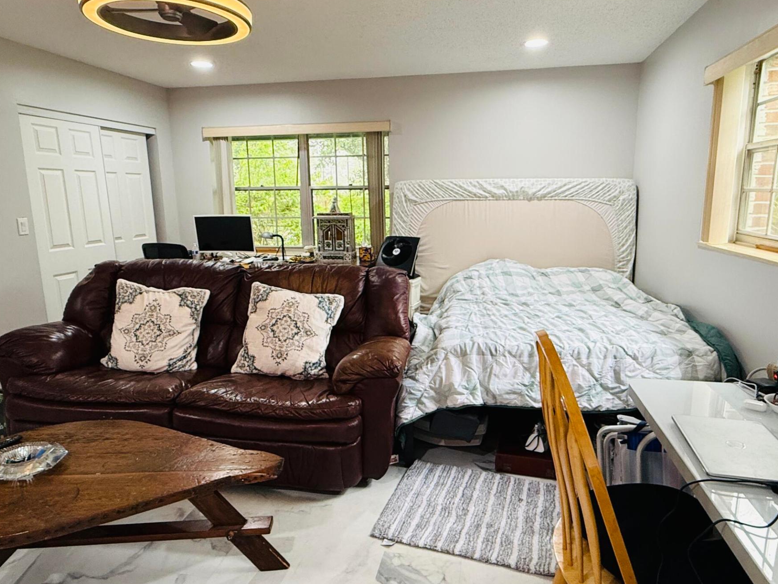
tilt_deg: -10.6
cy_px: 289
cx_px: 406
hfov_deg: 73.9
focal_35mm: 23
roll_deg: +0.1
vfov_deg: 58.9
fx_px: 517
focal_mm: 2.22
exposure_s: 1/60
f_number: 2.2
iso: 200
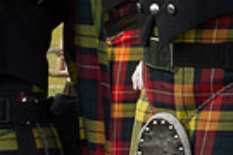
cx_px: 507
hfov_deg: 1.6
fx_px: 8206
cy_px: -6
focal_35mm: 1268
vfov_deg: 1.1
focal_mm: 122
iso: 640
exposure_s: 1/320
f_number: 9
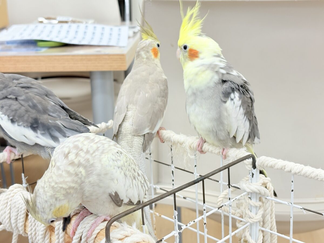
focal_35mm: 52
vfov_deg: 28.0
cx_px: 162
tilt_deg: -15.5
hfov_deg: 36.8
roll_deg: +1.8
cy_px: 122
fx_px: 487
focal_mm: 5.96
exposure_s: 1/50
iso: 40
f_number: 1.6
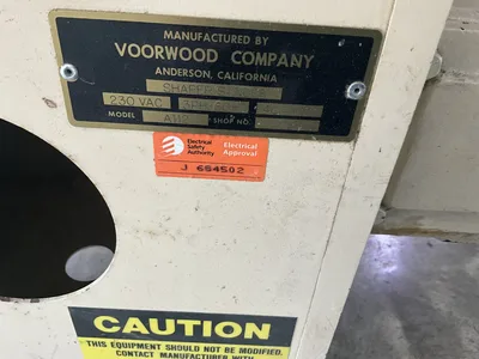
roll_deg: -6.2
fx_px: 401
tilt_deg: -37.2
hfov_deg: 61.7
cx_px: 240
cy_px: 180
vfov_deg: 48.2
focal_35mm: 29
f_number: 1.8
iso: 160
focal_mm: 3
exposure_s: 1/60
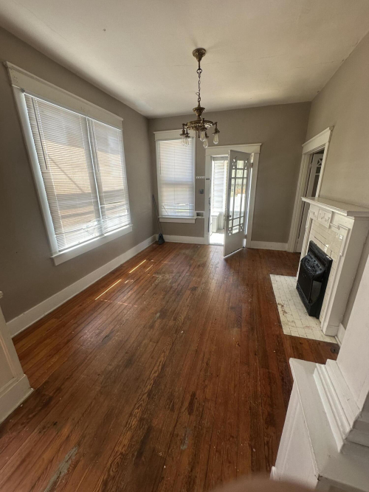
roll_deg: -0.3
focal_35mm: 14
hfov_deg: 85.7
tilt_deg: -17.9
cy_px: 246
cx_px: 184
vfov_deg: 102.1
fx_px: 199
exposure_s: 1/99
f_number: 2.2
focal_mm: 2.22
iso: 64
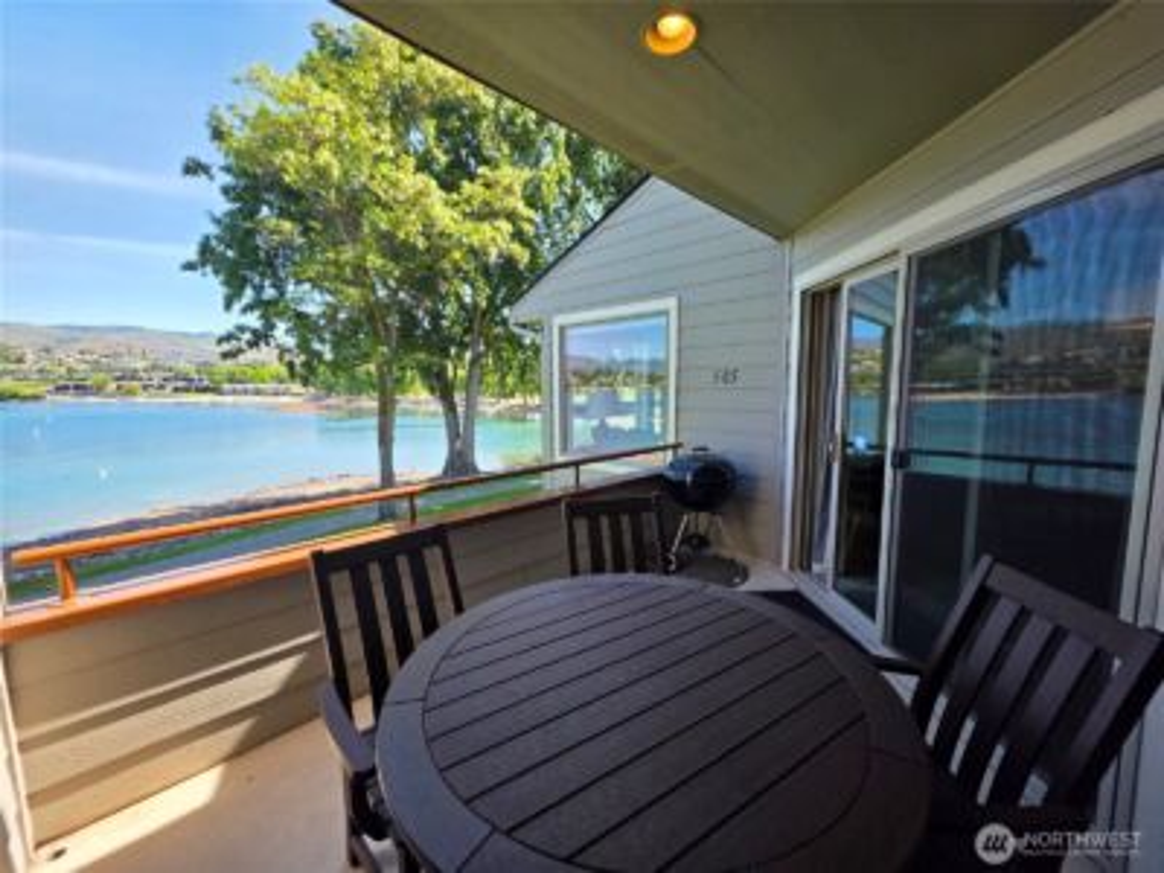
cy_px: 436
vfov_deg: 89.9
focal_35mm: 13
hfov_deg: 106.2
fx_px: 437
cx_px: 582
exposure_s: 1/532
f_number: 1.9
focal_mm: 2.2
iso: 40
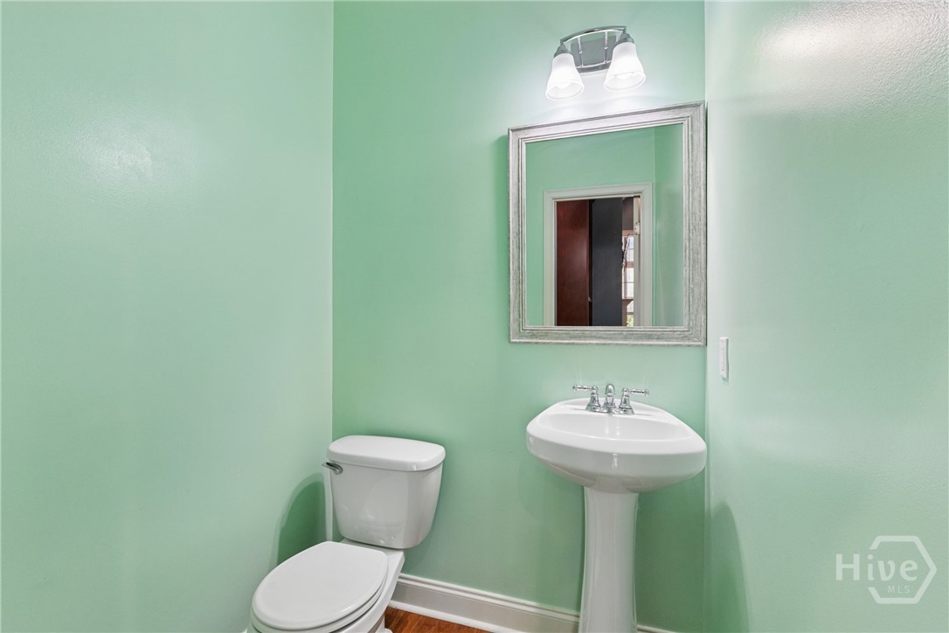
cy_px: 316
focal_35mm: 16
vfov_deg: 73.7
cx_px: 474
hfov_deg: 96.7
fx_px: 422
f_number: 10
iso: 1000
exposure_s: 1/25
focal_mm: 16
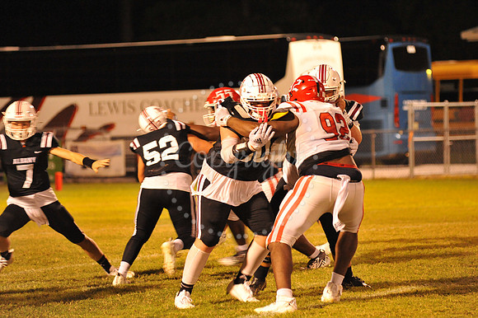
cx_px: 239
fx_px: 2654
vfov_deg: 6.9
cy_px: 159
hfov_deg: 10.3
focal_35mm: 200
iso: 5000
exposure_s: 1/160
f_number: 5
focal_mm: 200
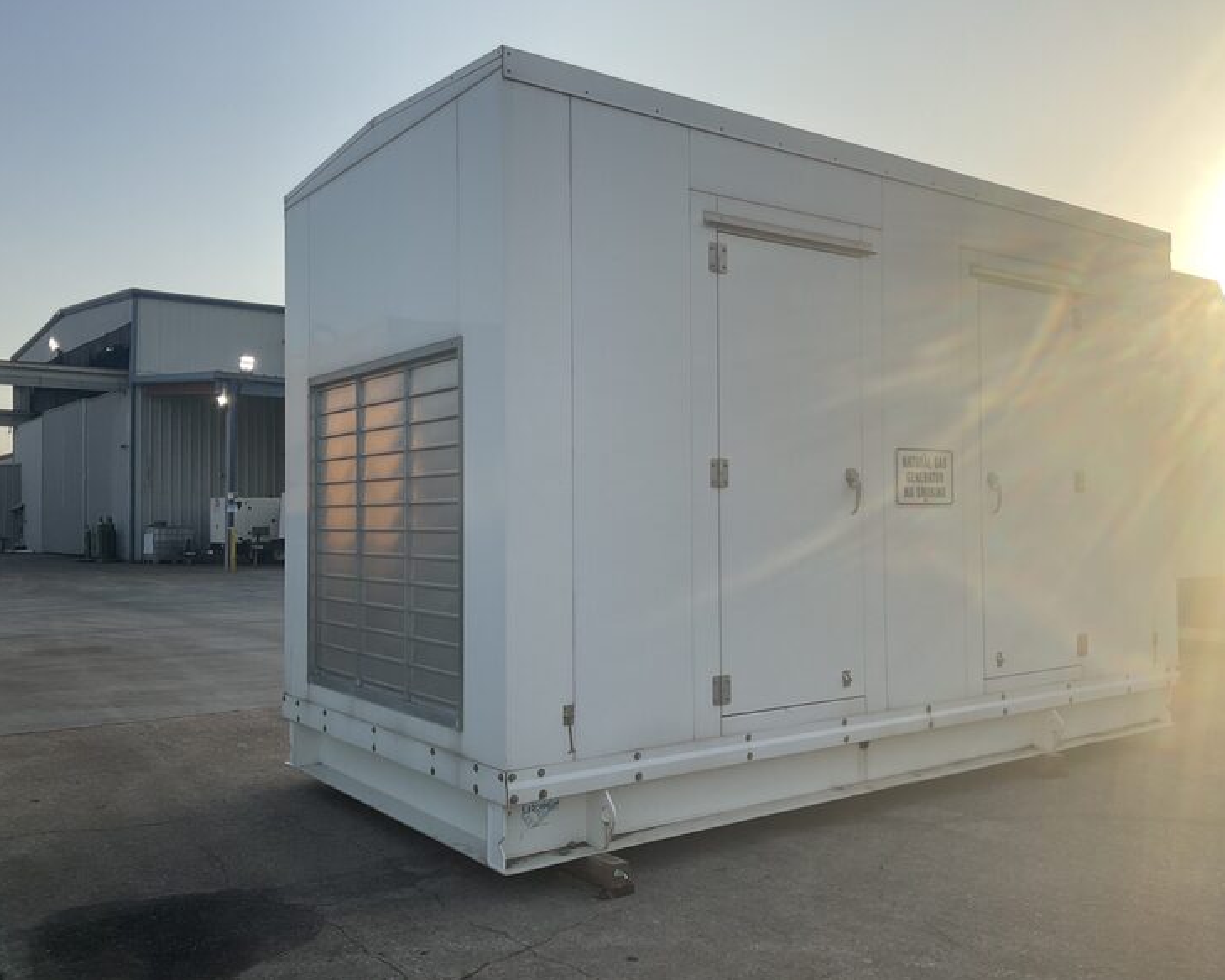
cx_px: 639
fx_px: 1124
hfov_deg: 57.2
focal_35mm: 31
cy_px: 487
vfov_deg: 47.1
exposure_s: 1/1675
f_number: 1.8
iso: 16
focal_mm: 3
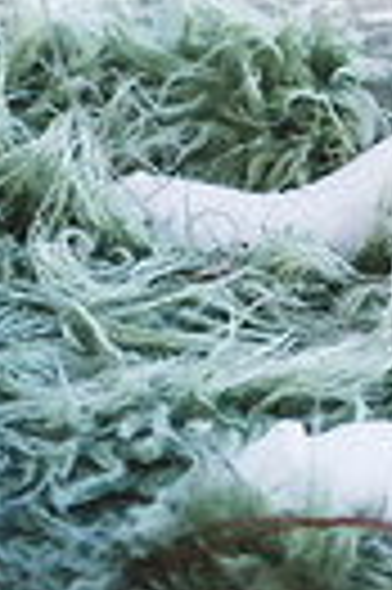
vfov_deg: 9.3
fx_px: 3488
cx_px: 658
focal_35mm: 213
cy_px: -410
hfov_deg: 6.3
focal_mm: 62
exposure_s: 1/400
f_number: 2.8
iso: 200
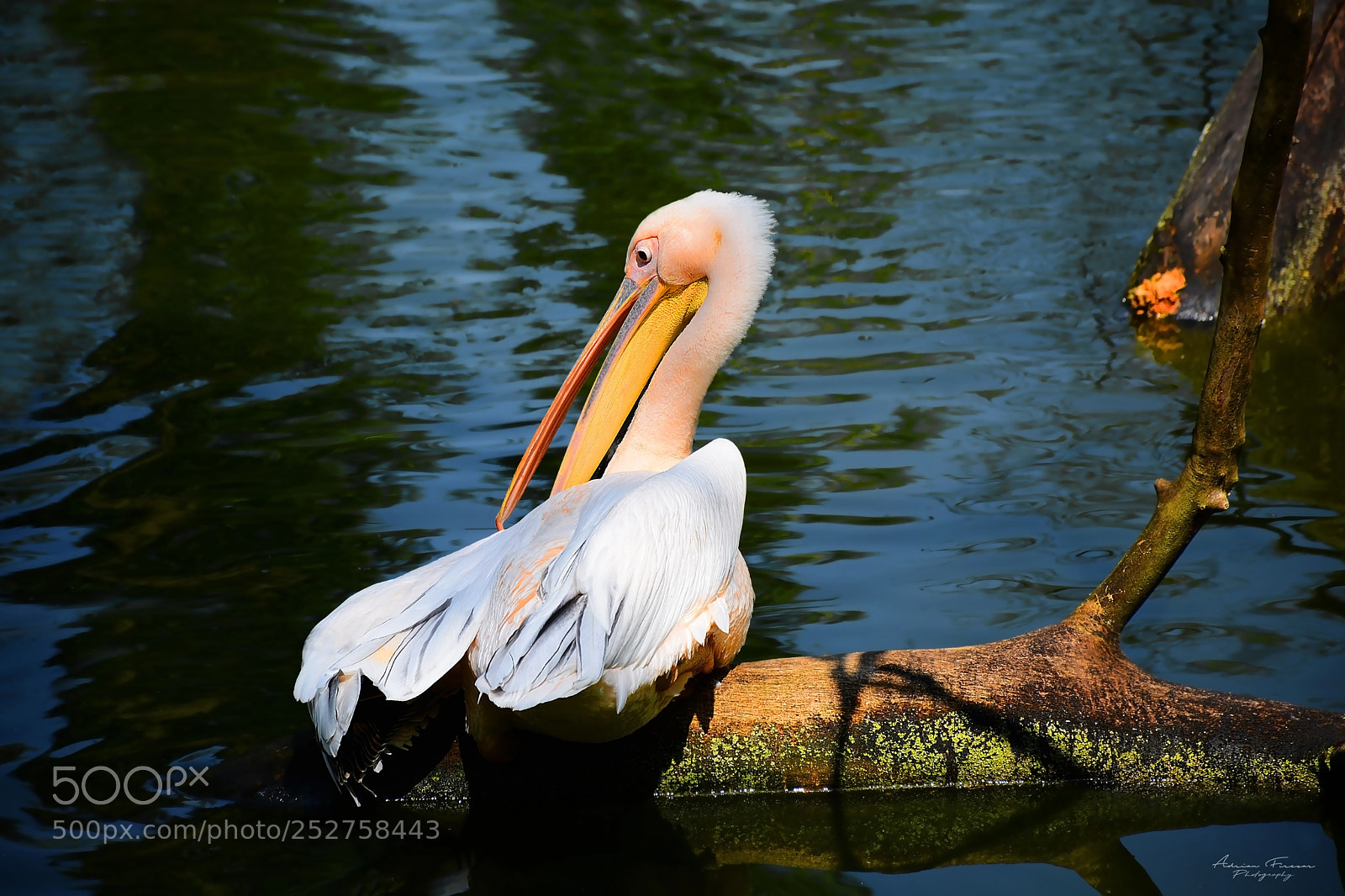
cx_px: 672
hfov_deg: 9.8
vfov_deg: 6.5
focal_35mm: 210
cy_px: 448
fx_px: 7844
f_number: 5.6
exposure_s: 1/320
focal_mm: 140
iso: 100
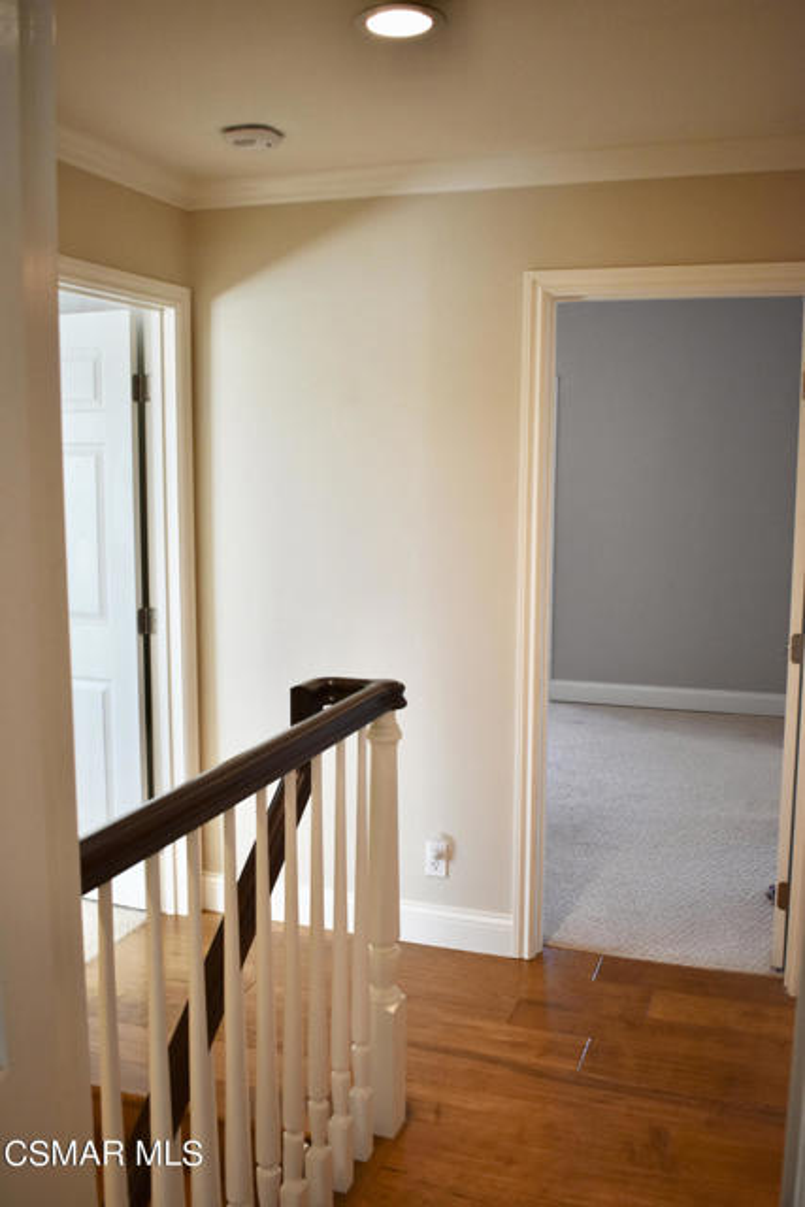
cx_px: 402
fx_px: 1106
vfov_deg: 57.2
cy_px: 604
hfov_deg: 40.0
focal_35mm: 33
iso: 800
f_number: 3.8
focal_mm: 22
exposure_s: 1/160
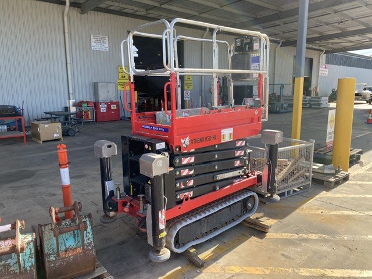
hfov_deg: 67.3
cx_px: 186
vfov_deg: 53.1
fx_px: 279
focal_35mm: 26
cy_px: 140
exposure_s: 1/562
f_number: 1.8
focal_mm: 4.25
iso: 32
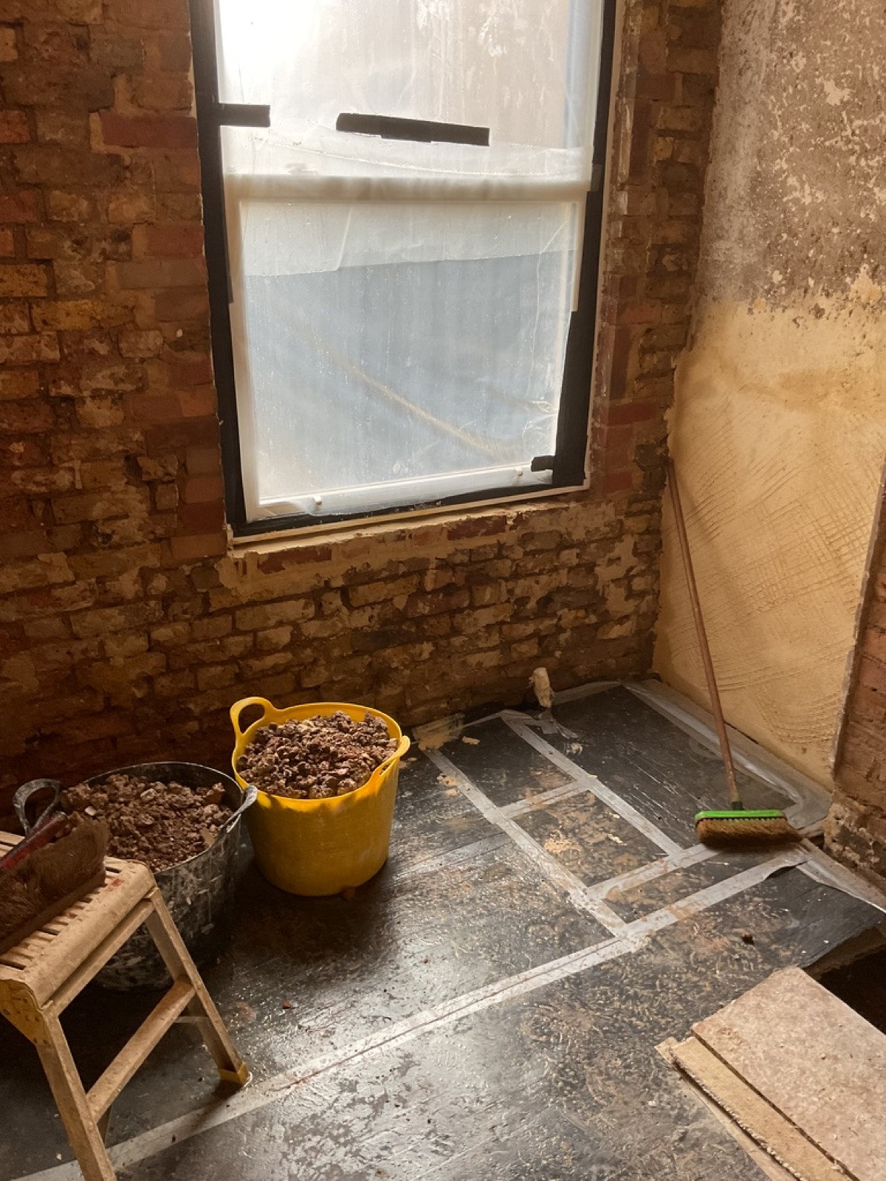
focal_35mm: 29
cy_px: 590
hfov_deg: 48.2
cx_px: 443
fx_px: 990
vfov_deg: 61.7
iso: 125
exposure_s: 1/60
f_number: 1.8
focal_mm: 3
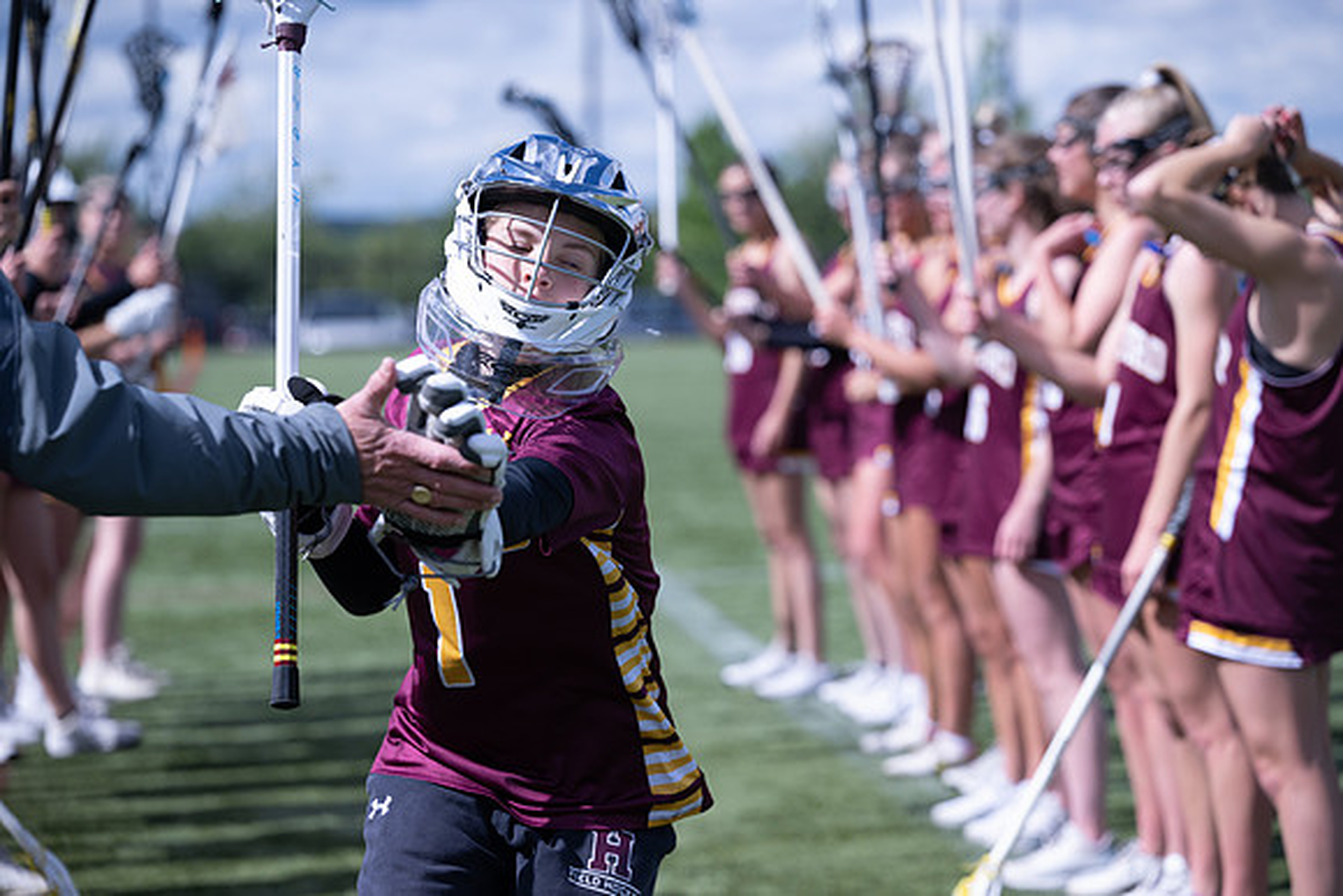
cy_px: 448
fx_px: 4104
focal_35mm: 110
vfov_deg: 12.5
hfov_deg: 18.6
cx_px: 672
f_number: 3.5
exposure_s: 1/2000
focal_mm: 110
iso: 180
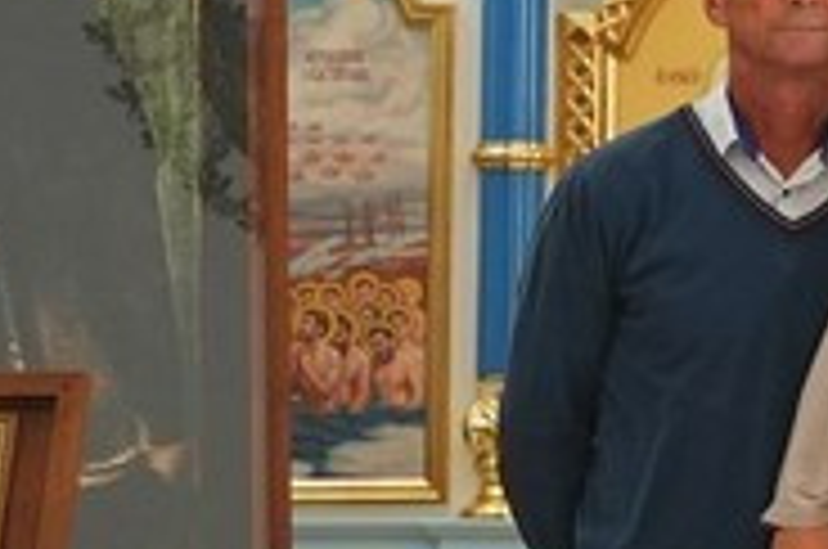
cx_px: 2565
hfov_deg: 7.0
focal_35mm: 260
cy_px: 126
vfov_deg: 5.3
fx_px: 5972
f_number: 4.5
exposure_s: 1/160
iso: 400
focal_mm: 37.3
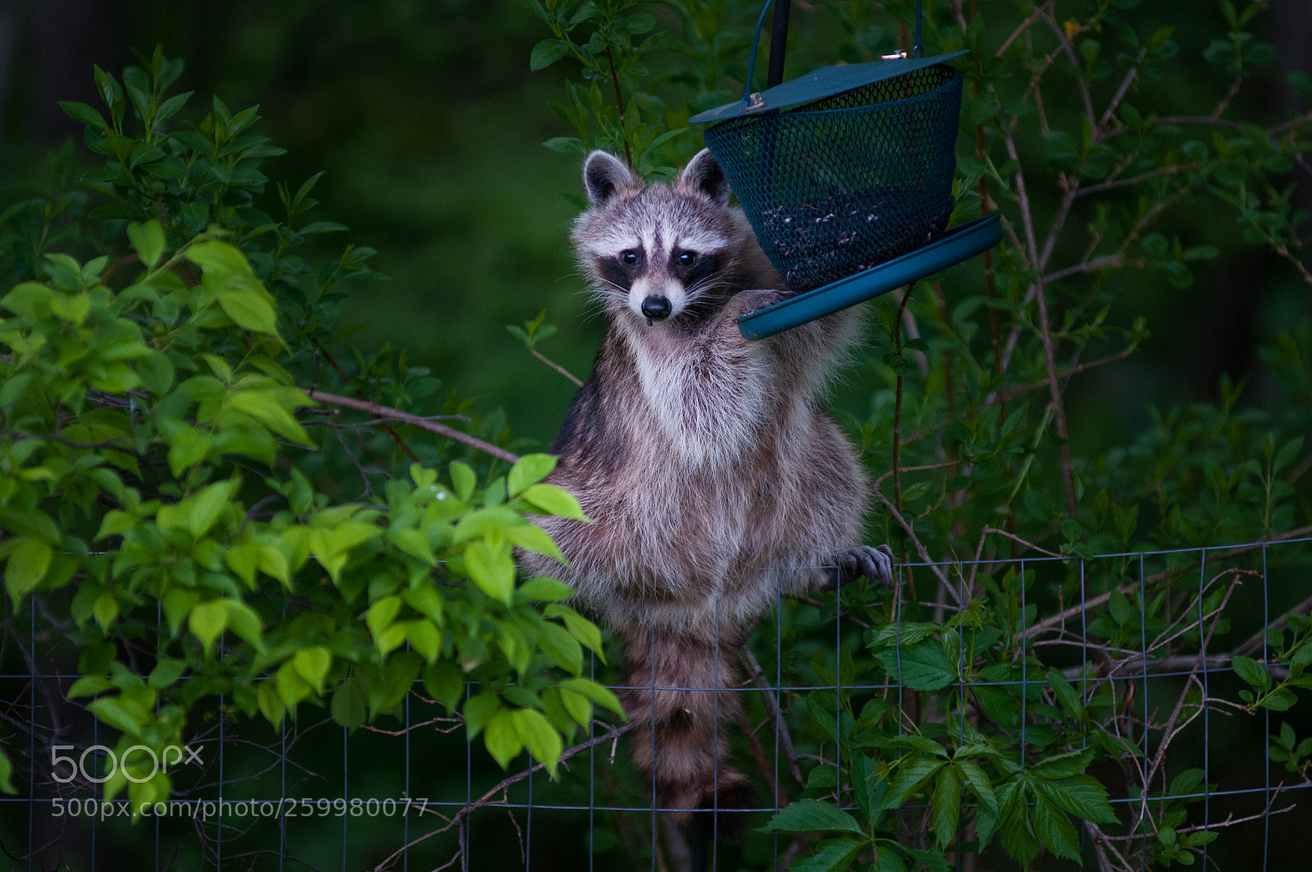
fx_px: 10102
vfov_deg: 4.9
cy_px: 436
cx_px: 656
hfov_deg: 7.4
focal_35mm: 278
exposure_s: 1/160
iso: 400
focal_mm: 185
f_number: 3.2
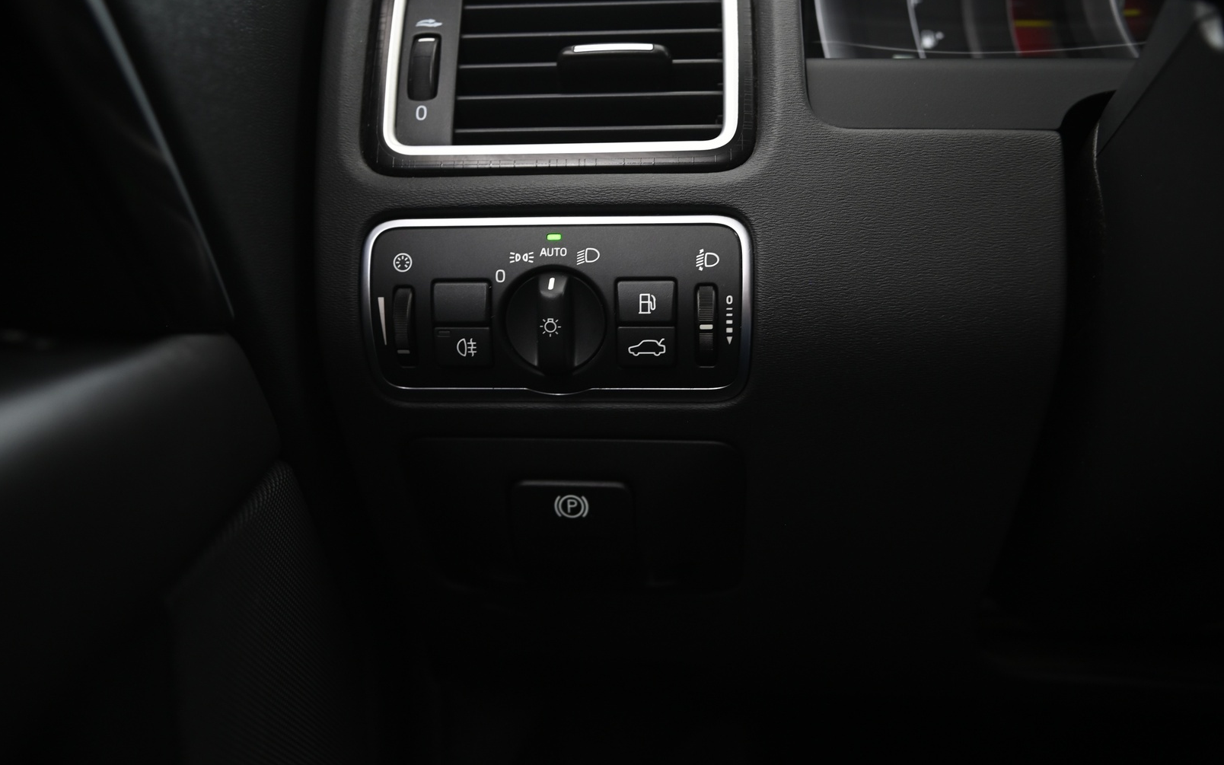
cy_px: 403
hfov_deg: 54.0
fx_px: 1201
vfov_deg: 35.3
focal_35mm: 36
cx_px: 614
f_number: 4
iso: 1000
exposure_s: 1/4
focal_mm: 35
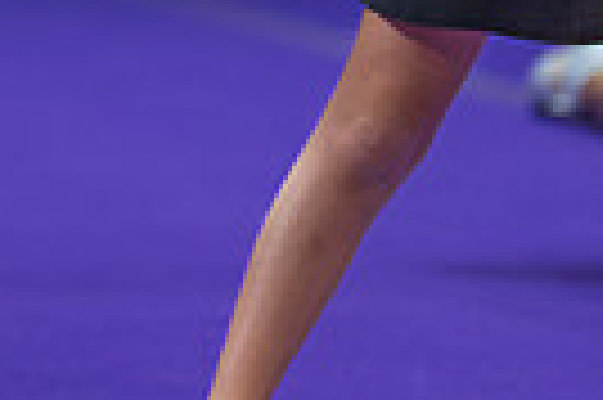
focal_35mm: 266
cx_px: -562
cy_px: -338
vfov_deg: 5.1
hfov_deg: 7.5
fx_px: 4450
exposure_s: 1/320
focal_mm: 50
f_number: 1.2
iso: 500
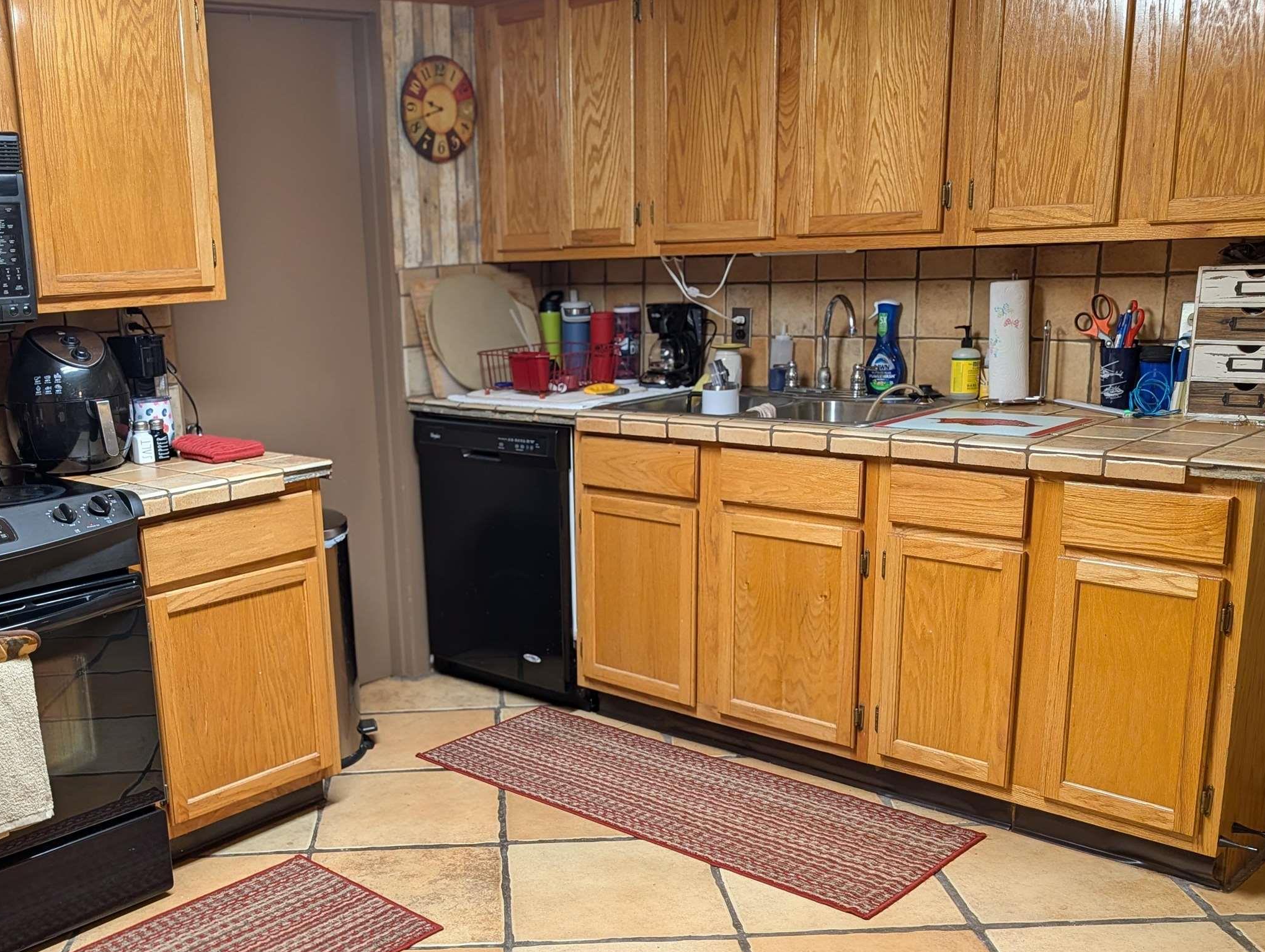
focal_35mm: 36
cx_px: 426
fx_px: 1317
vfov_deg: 39.4
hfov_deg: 50.4
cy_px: 614
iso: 118
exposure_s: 1/40
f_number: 1.68
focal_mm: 6.9
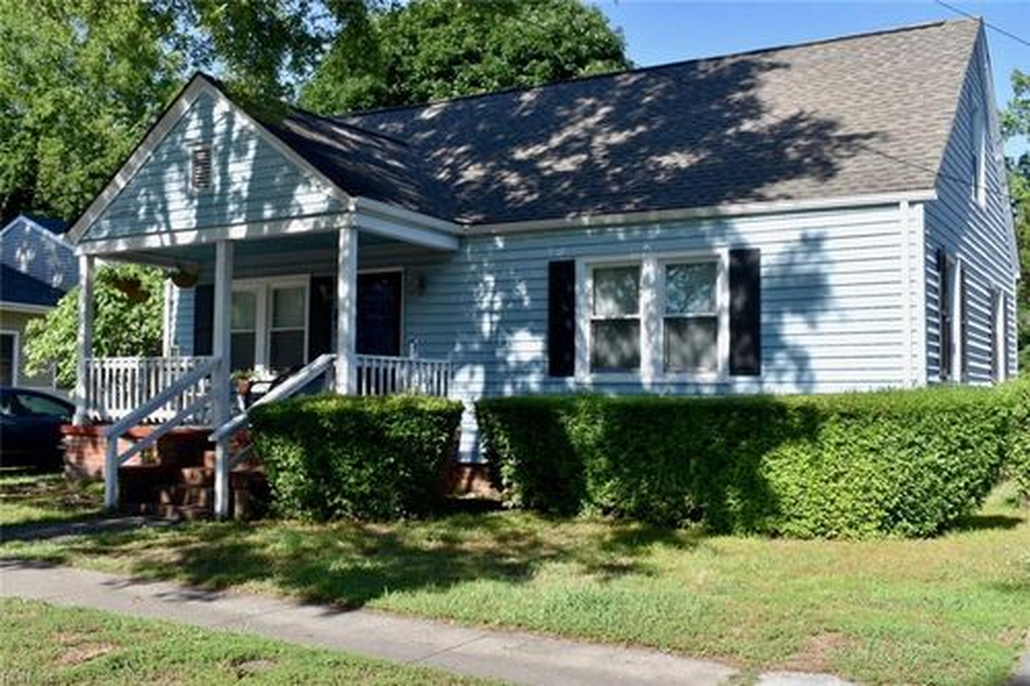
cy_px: 343
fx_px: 1030
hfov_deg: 53.1
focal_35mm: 36
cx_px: 515
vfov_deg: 36.8
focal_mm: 24
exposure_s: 1/250
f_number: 8
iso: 140
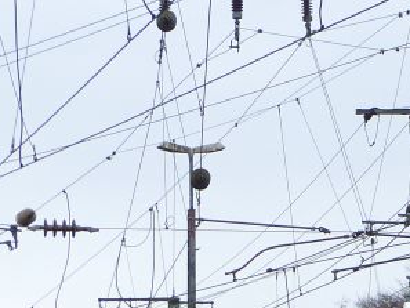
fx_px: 5699
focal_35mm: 481
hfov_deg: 4.1
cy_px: 389
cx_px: 652
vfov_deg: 3.1
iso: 160
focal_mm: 21.4
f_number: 3.2
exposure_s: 1/125
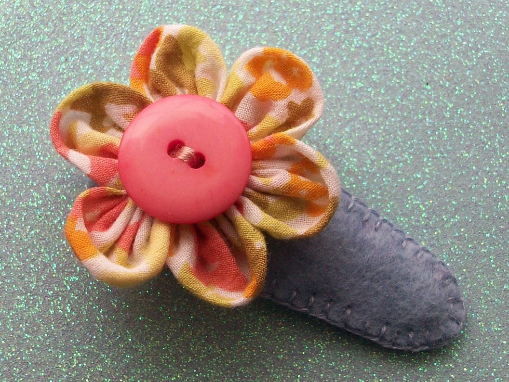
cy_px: 191
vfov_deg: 41.8
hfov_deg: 54.0
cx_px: 254
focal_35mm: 34
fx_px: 500
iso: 83
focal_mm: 5.7
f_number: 2.8
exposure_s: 1/60
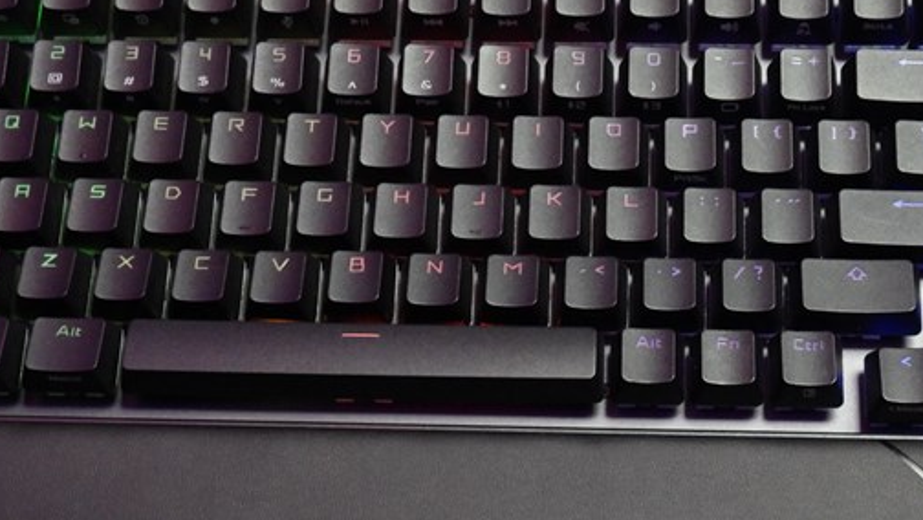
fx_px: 1787
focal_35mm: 73
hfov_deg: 28.9
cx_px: 562
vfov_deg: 16.5
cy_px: 388
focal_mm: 5.9
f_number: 3.2
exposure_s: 1/30
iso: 320
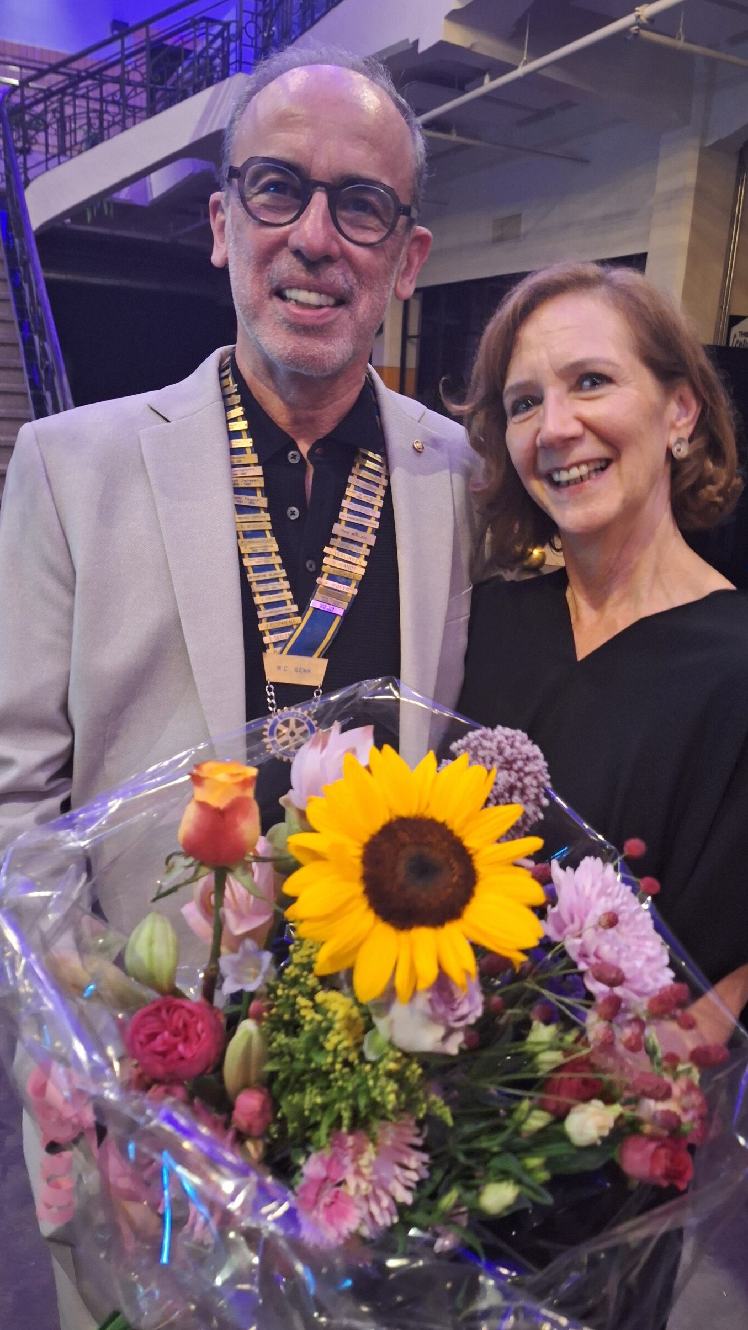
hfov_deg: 44.2
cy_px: 670
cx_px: 450
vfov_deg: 71.9
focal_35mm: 26
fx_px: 917
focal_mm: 5.54
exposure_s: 1/20
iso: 640
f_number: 1.8
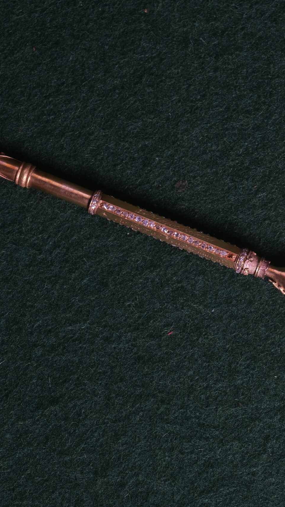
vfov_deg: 16.4
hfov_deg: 9.2
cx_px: 290
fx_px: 1760
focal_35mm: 131
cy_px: 253
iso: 400
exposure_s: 1/100
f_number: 8
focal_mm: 55
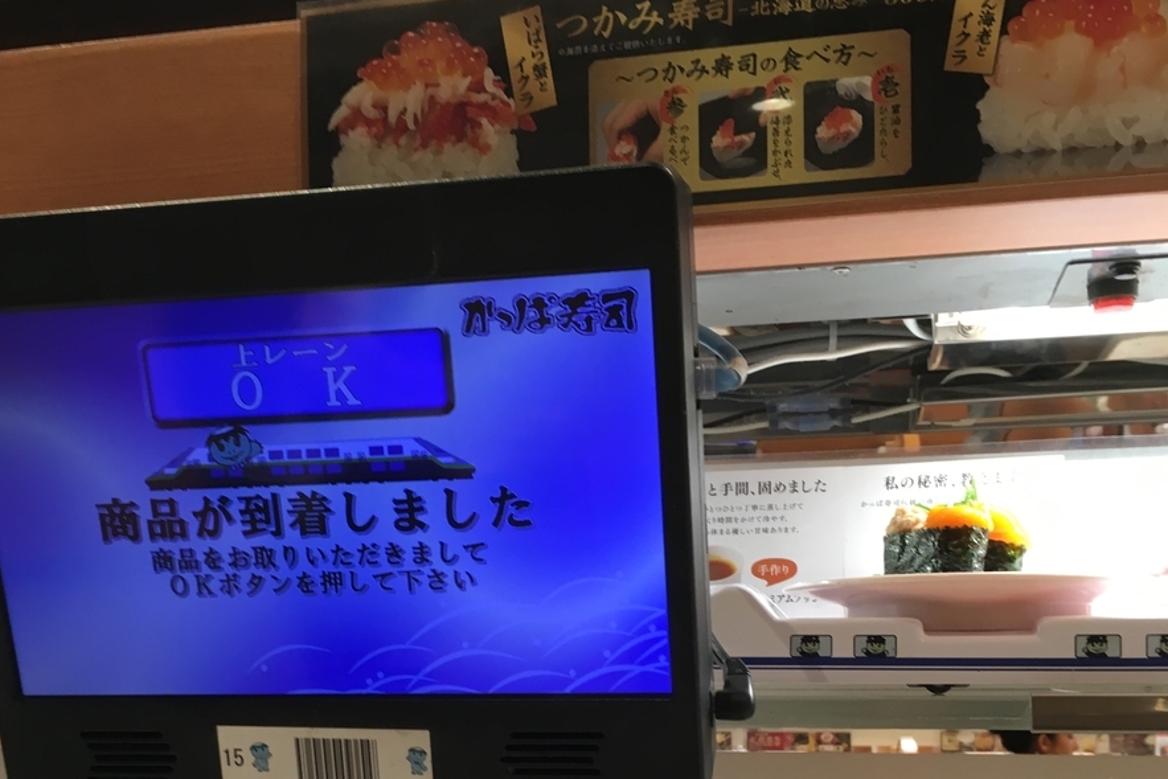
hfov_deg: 47.4
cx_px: 582
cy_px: 660
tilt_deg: +3.0
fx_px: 1330
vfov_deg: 31.5
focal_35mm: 41
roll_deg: +0.1
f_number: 2.2
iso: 50
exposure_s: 1/30
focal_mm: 4.15
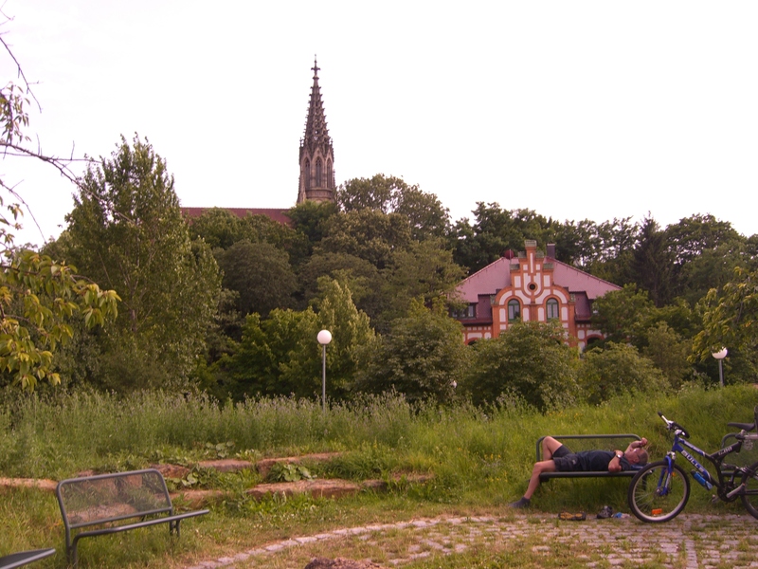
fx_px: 832
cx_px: 379
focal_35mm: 38
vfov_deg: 37.7
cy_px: 284
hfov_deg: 49.0
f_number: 8
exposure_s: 1/80
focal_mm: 7.9
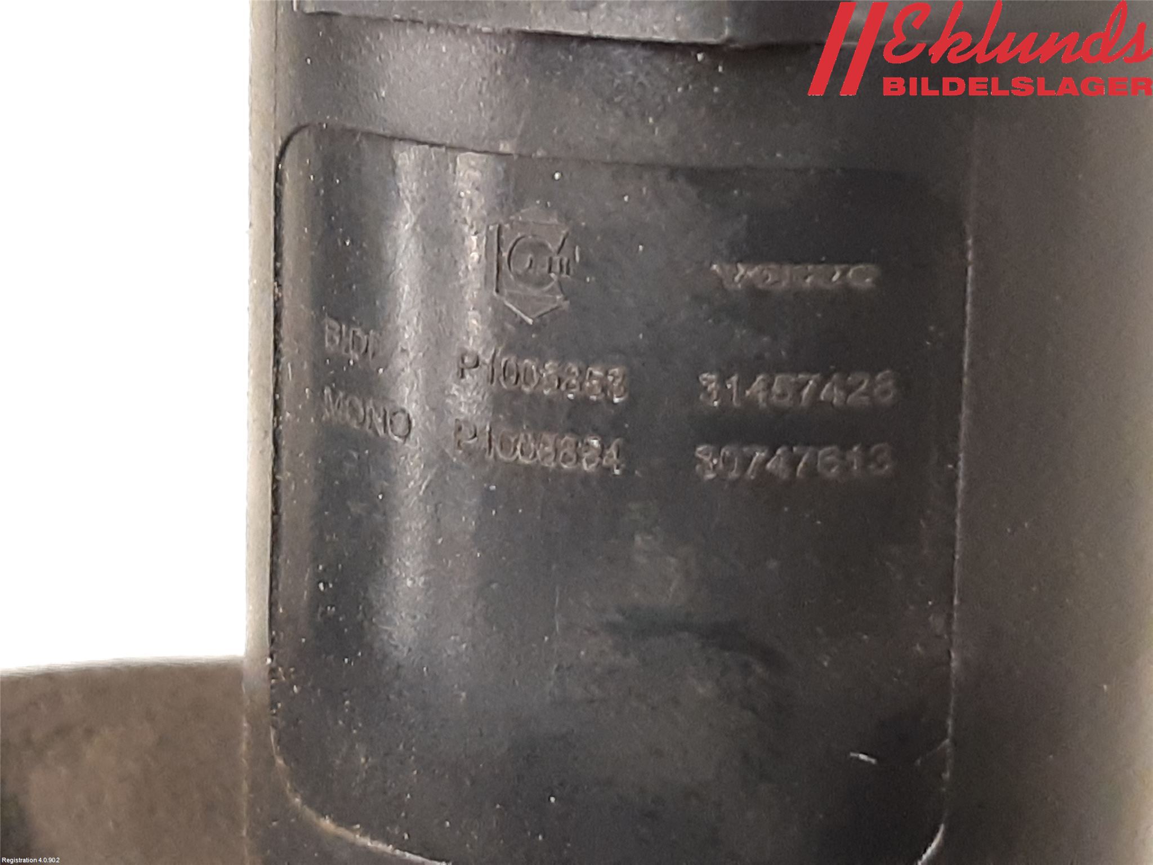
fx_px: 866
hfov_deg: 67.3
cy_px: 432
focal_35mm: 26
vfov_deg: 53.1
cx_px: 576
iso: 320
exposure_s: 1/25
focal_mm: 3.93
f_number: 1.7
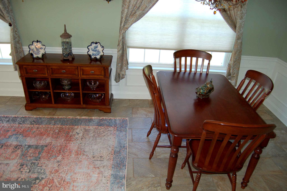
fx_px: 215
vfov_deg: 47.8
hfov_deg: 67.4
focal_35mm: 27
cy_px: 96
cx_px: 144
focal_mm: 18
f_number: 3.5
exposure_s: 1/60
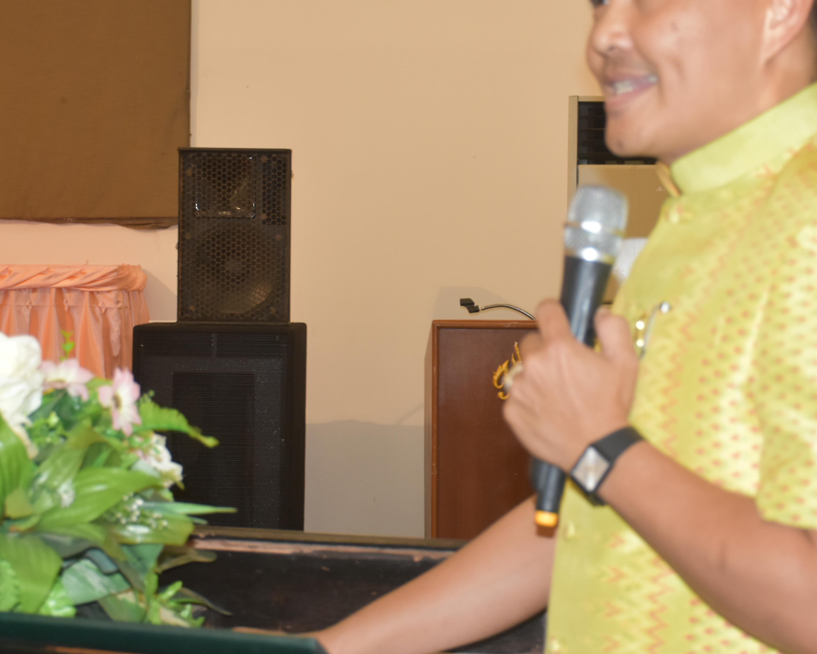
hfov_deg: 22.2
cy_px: 269
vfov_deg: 17.8
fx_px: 2079
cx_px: 494
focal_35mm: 86
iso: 800
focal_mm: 34
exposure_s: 1/80
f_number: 4.5
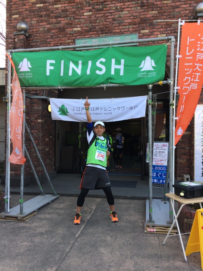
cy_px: 136
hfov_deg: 48.2
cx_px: 102
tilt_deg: -1.4
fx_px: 227
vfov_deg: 61.7
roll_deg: +1.0
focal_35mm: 29
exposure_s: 1/215
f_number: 2.2
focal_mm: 4.15
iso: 32
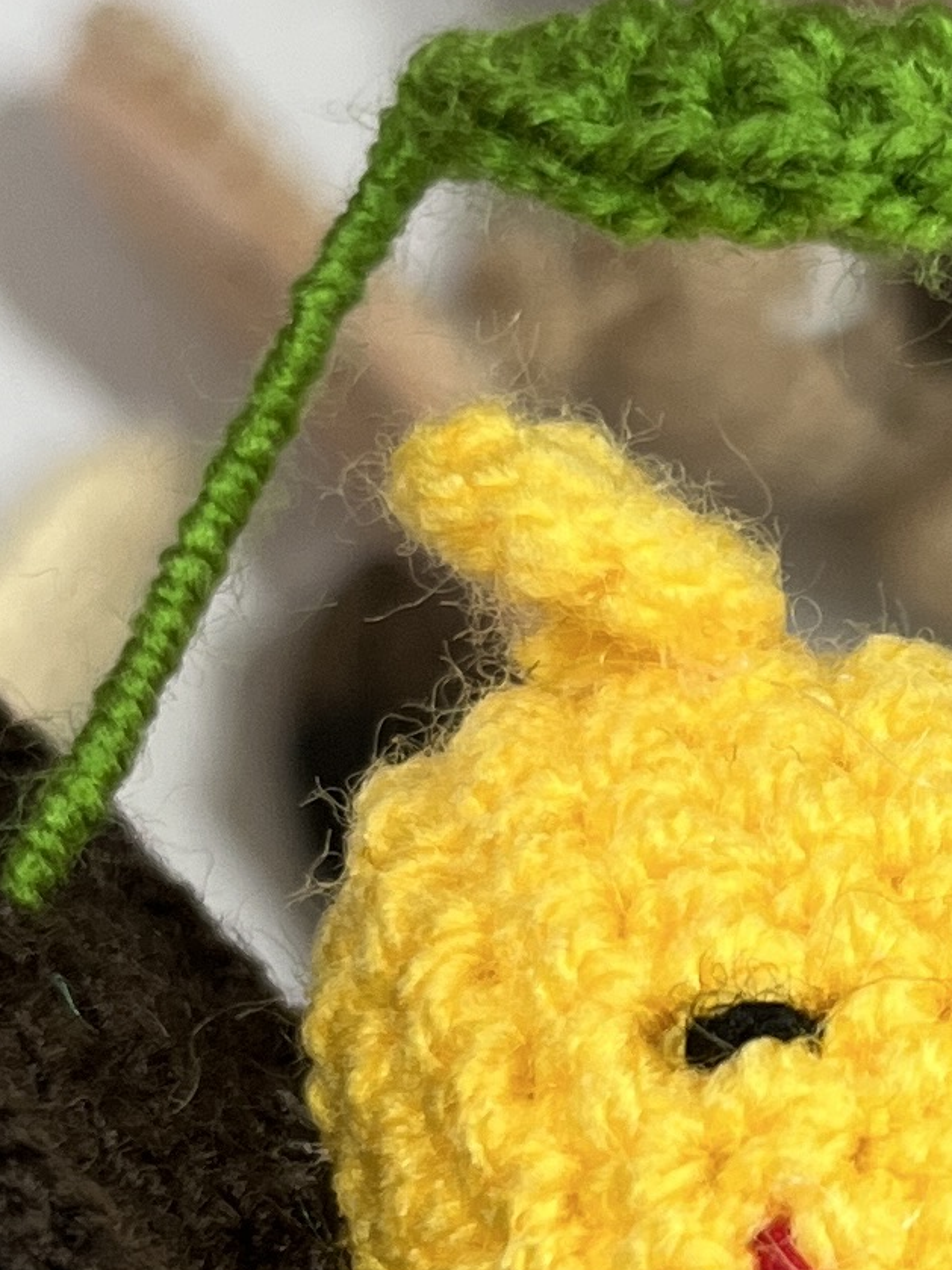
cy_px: 951
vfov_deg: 15.7
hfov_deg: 11.8
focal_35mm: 125
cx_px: 881
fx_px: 4585
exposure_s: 1/50
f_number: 1.6
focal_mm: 5.1
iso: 125
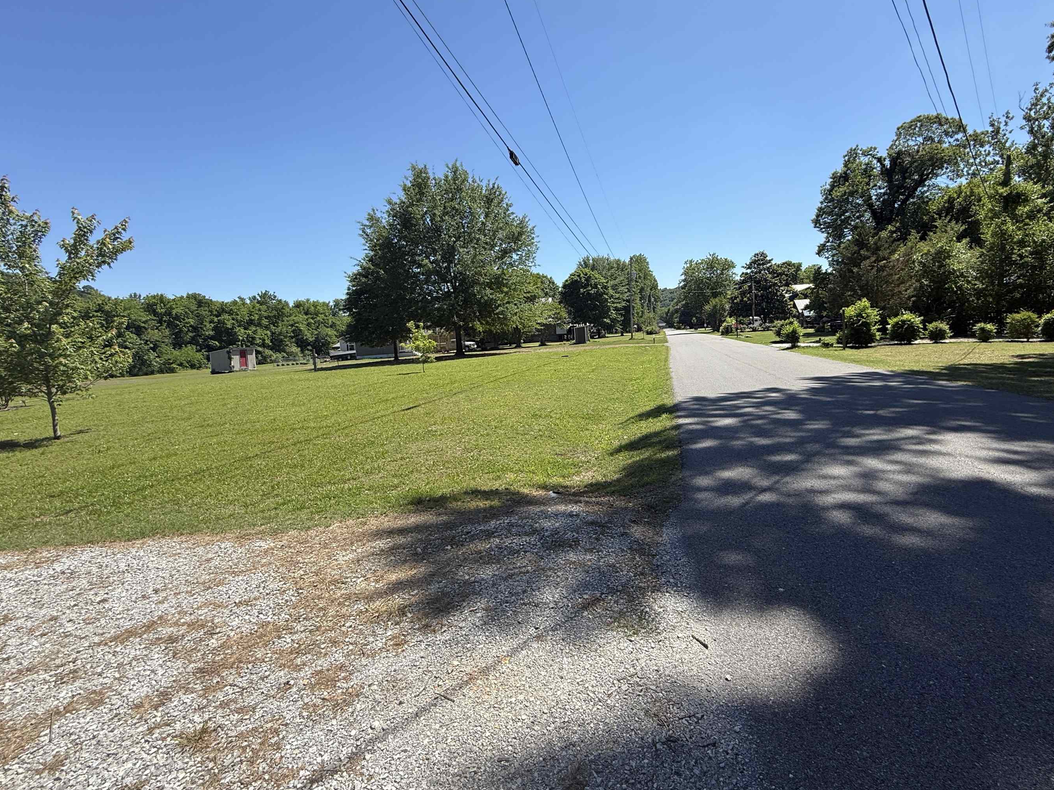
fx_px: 487
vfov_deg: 78.0
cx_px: 569
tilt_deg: -2.4
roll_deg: +3.0
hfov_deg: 94.3
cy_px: 366
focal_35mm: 16
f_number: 2.2
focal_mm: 2.22
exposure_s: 1/1464
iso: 50
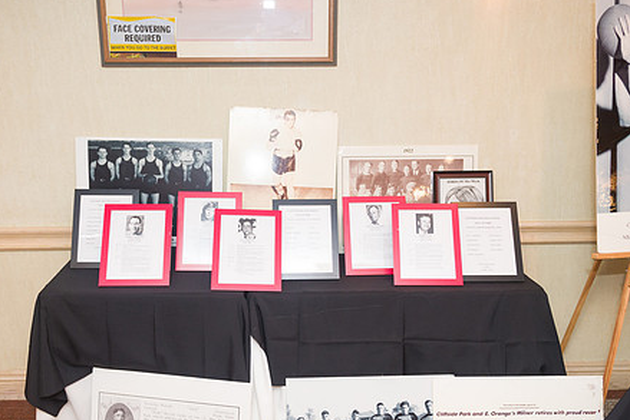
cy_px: 246
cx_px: 294
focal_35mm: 37
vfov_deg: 35.9
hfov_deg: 51.8
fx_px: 648
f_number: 3.2
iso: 1000
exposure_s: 1/125
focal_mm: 28
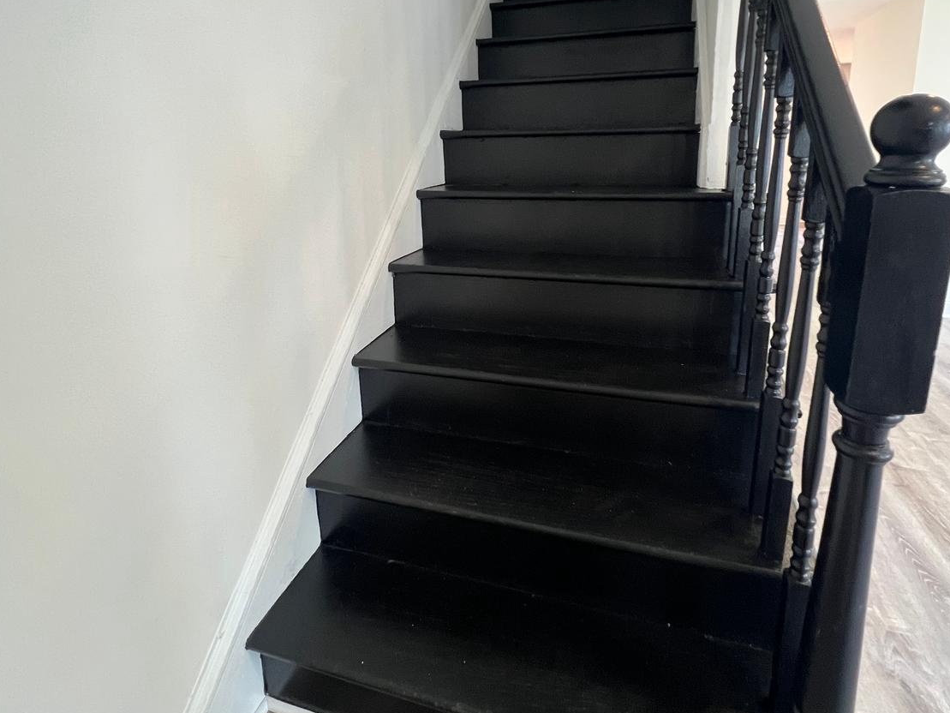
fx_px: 494
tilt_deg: -14.8
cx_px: 474
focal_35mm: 18
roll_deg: +2.0
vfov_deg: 70.0
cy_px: 253
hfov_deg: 87.7
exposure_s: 1/60
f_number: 1.8
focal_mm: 1.57
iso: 250
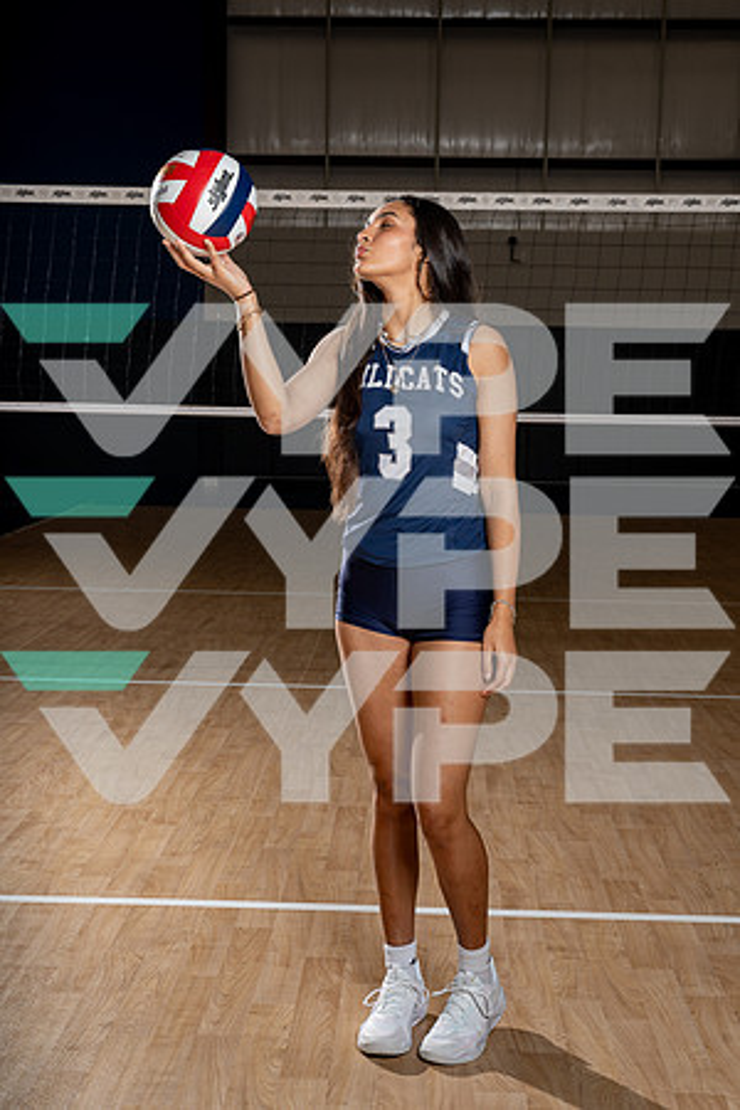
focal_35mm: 50
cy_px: 555
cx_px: 370
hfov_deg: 27.0
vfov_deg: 39.6
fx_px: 1542
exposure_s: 1/250
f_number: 8
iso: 100
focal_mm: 50
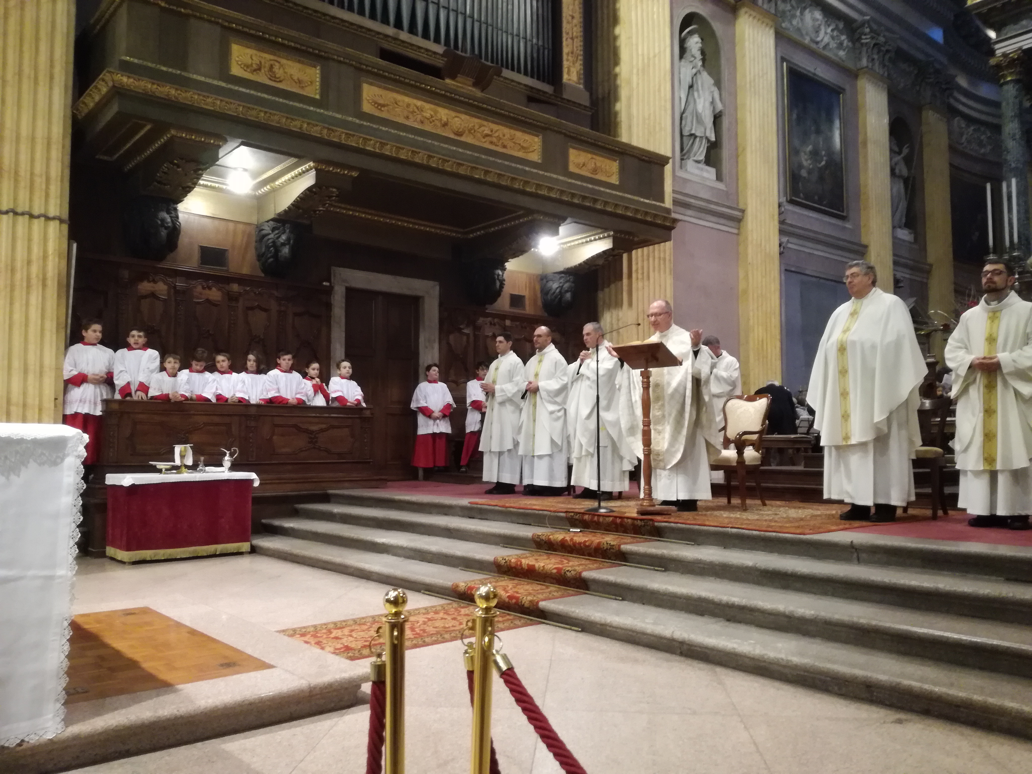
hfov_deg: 65.3
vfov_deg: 51.4
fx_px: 805
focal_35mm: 27
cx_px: 516
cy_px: 387
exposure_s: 1/20
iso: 500
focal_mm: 3.79
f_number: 2
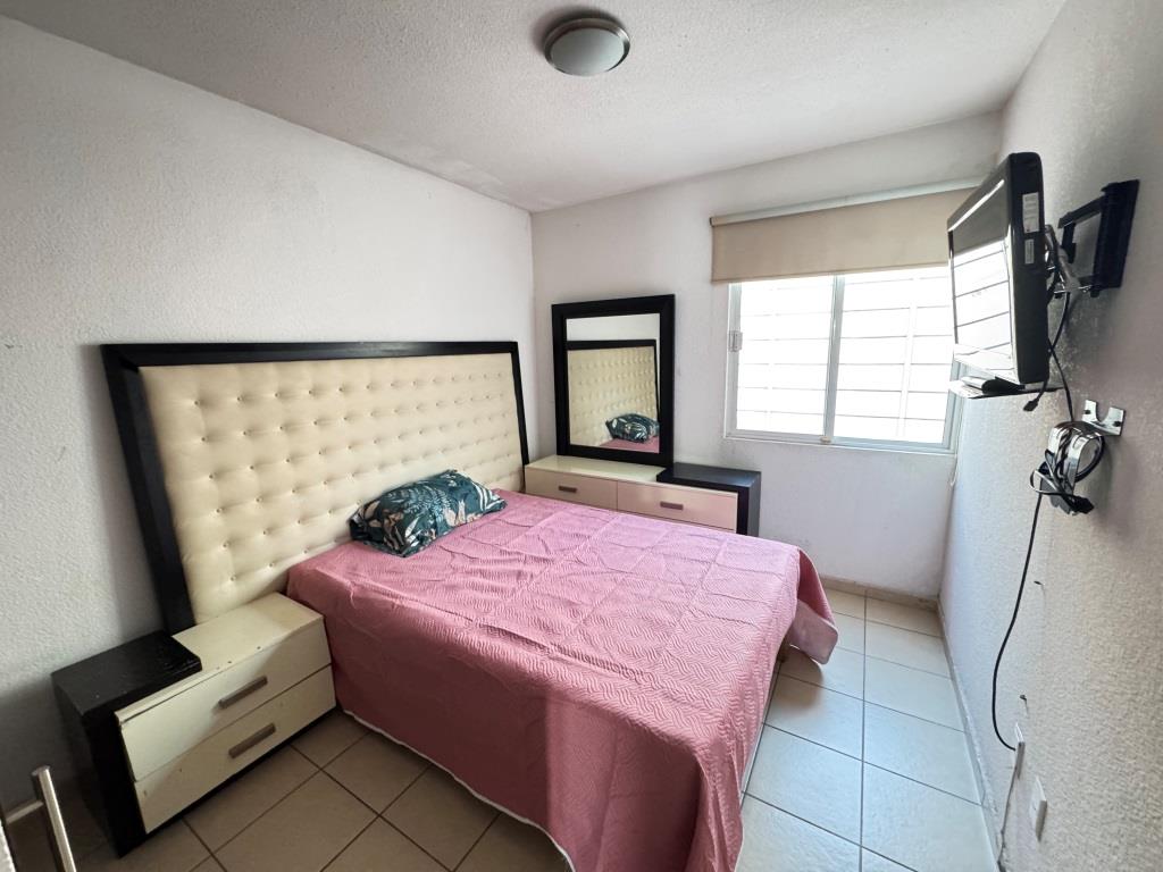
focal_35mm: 14
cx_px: 582
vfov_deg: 85.7
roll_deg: +2.2
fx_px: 470
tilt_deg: -10.0
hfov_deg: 102.1
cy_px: 436
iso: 800
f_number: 2.2
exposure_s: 1/60
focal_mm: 2.22
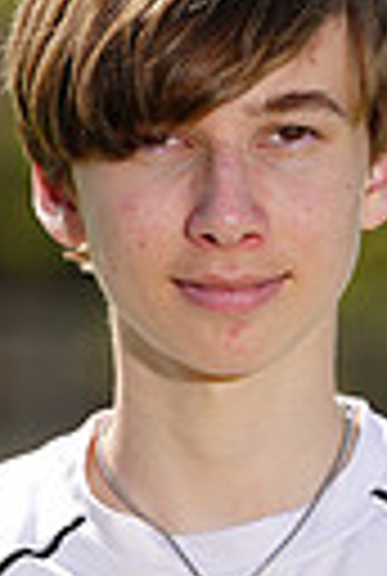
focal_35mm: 1262
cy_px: 792
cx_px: 160
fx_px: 20239
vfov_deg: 1.6
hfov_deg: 1.1
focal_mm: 279
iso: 64
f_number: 7.1
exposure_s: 1/200
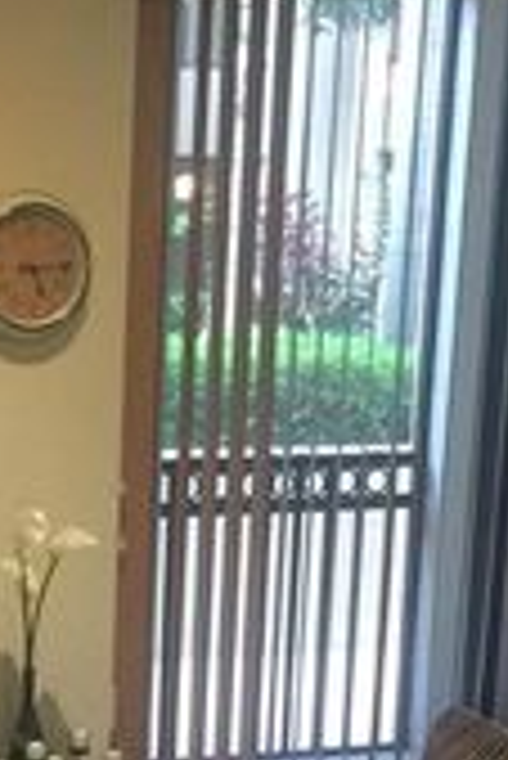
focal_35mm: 119
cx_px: -175
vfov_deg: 16.3
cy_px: 969
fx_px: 2513
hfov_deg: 11.2
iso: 80
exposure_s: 1/15
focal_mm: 4.15
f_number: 2.2
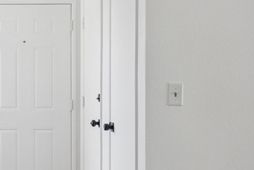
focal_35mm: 68
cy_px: 66
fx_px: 480
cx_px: -3
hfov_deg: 27.8
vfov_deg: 20.0
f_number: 10
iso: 320
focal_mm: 24
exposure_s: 1/30
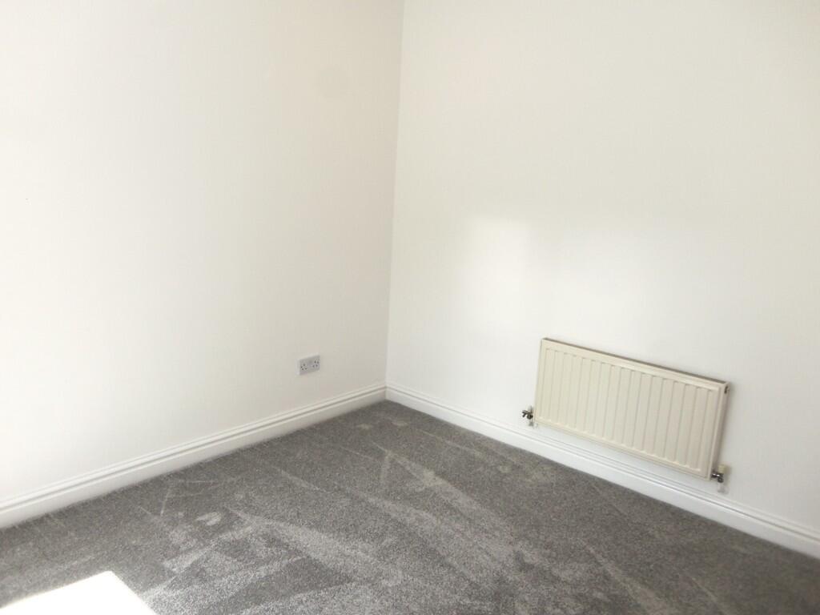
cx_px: 410
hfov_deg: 63.4
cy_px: 308
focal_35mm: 28
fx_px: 663
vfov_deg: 49.7
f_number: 3.9
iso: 64
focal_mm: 5.1
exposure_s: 1/80
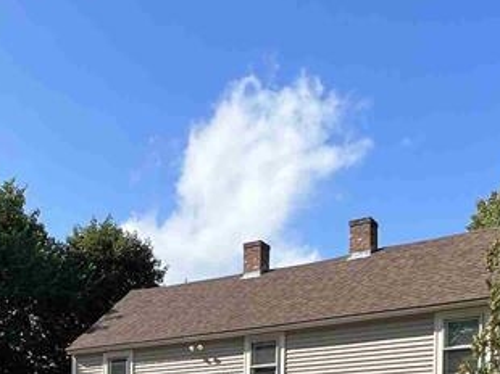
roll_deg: -0.4
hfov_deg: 42.6
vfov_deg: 28.1
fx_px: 621
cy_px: 477
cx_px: 129
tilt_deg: -0.5
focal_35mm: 43
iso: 32
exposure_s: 1/1357
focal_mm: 1.57
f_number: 1.8
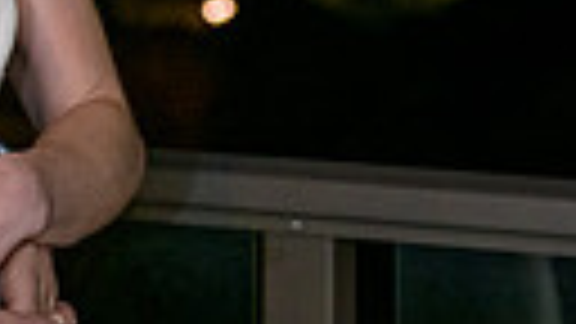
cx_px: -112
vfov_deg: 5.1
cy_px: -272
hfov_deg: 9.0
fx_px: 3620
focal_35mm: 237
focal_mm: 50
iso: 1600
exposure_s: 1/125
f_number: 3.2
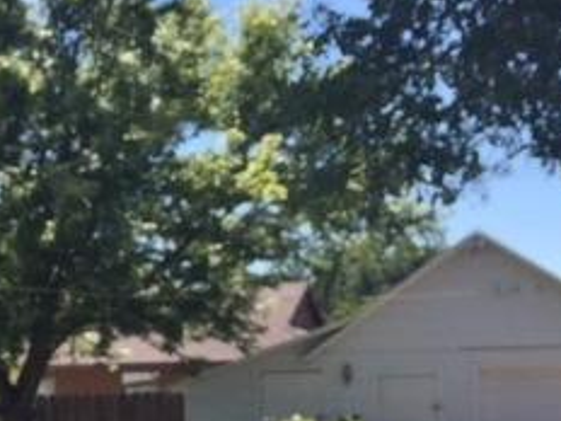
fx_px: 1297
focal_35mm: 80
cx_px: -60
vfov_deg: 18.0
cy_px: 404
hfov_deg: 22.9
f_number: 2.2
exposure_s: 1/1364
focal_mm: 4.15
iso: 32
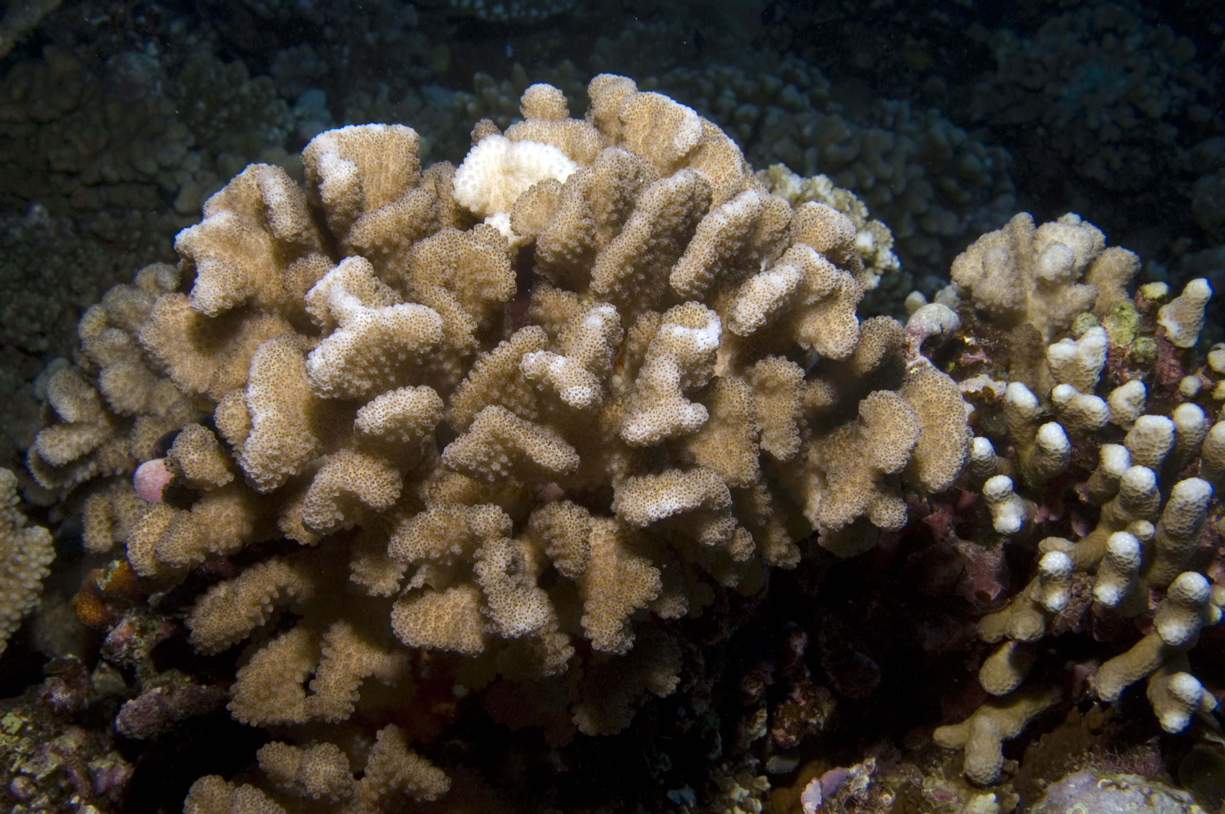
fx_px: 1428
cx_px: 612
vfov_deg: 31.8
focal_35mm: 42
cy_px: 407
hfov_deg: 46.4
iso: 200
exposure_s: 1/320
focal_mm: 28
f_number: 14
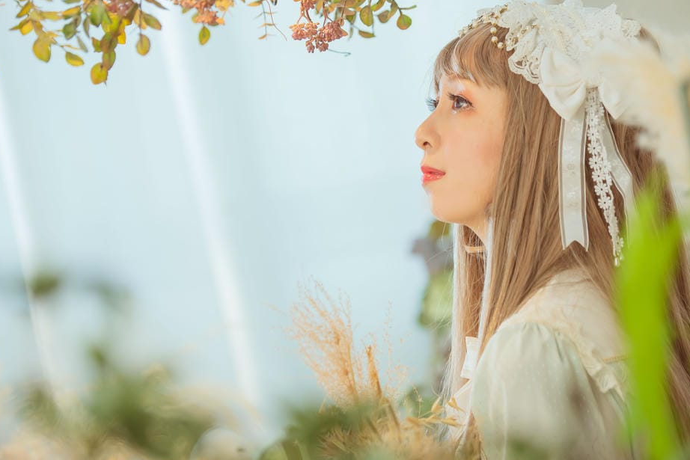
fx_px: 2894
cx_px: 370
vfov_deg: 9.1
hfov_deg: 13.6
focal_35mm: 151
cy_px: 179
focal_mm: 116
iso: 200
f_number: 2.8
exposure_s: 1/160
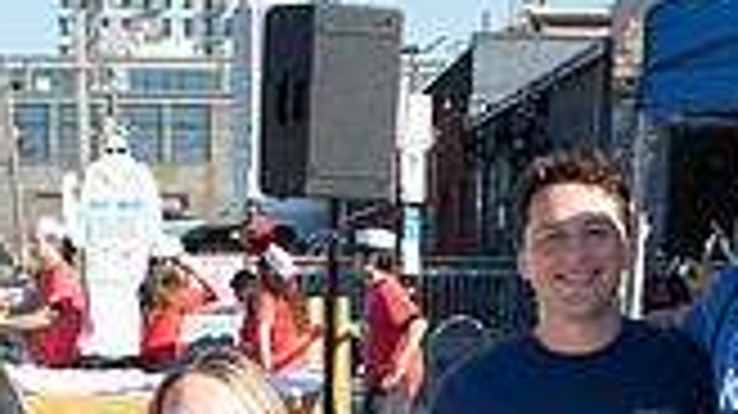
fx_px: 1975
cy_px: 836
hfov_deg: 21.2
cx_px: 368
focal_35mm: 101
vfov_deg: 10.9
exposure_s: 1/200
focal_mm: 24
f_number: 9
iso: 250
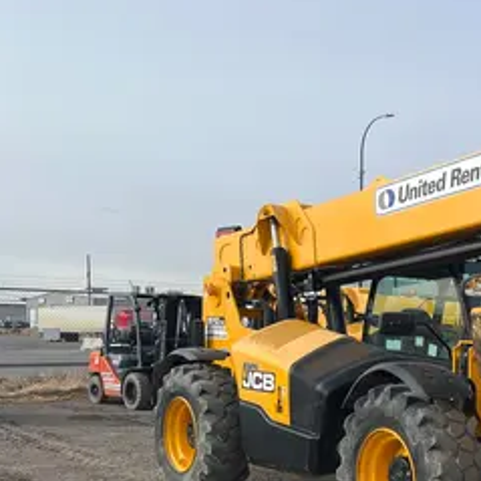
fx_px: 833
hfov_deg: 28.7
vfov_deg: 31.7
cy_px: 349
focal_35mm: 53
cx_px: 551
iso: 50
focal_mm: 5.1
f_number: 1.6
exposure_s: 1/2825
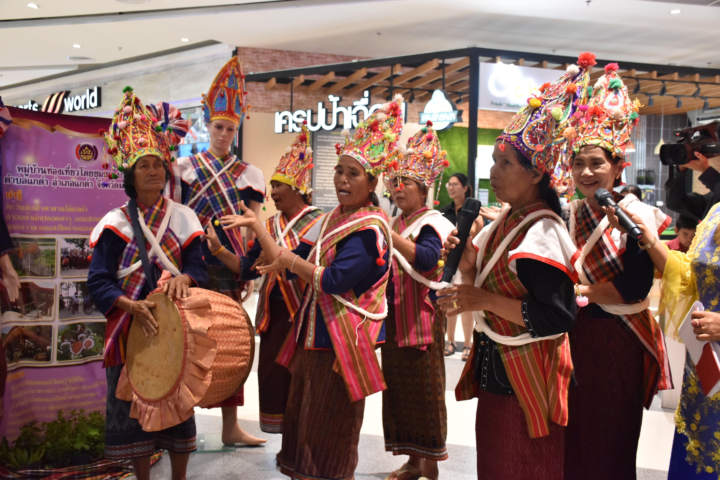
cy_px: 240
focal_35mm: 36
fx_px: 720
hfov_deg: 53.1
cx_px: 360
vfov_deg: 36.9
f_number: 4.5
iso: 1250
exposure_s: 1/80
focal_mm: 24
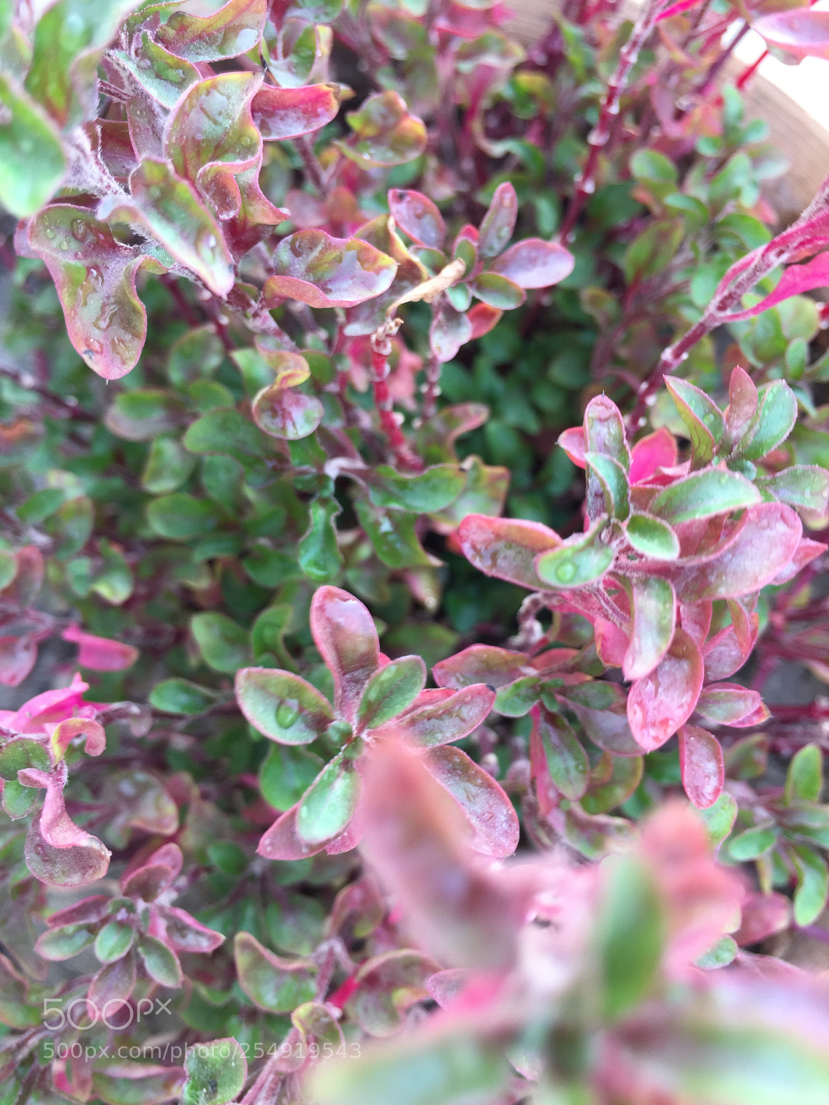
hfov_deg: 48.2
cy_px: 552
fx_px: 926
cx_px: 414
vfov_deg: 61.7
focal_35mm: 29
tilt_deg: -72.1
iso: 32
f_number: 2.2
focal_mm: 4.15
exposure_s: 1/50
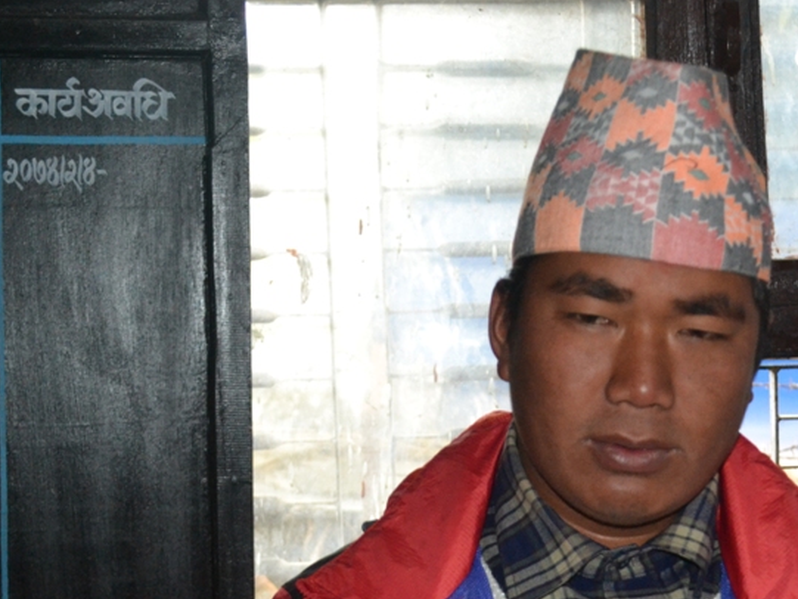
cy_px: 406
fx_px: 1637
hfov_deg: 27.0
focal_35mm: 71
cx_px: 615
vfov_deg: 20.6
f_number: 4.2
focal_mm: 26
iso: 2000
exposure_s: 1/60
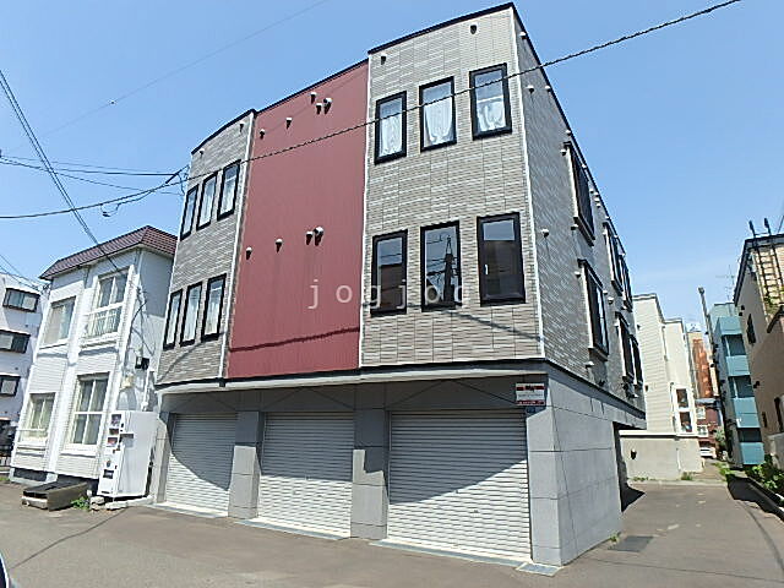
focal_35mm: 21
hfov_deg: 79.0
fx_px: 476
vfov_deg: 63.4
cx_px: 392
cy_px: 294
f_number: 6
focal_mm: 3.7
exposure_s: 1/400
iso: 125
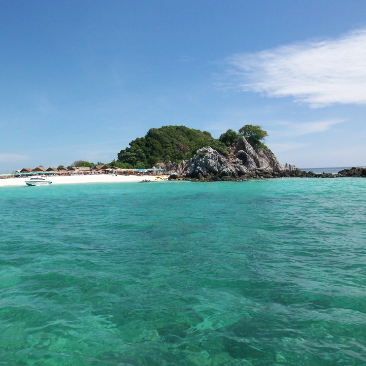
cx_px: 142
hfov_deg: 56.7
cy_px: 179
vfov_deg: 57.3
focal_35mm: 28
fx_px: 335
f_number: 5.6
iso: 50
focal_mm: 3.8
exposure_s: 1/320
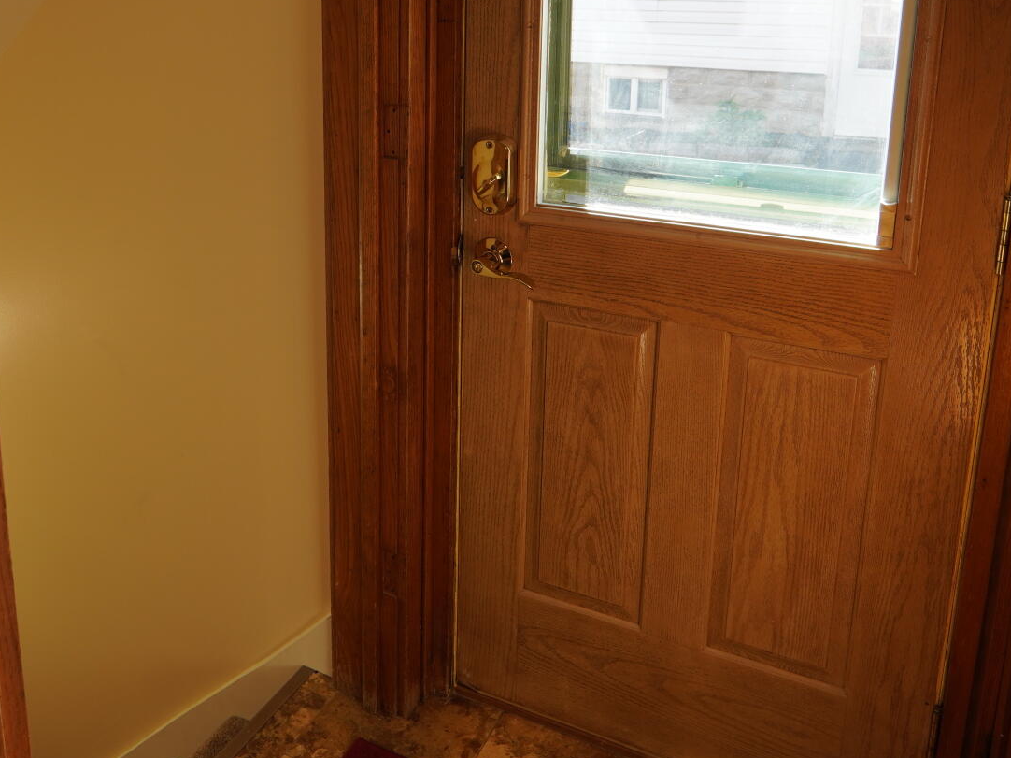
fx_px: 934
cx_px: 398
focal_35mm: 32
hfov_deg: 56.3
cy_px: 175
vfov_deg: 42.6
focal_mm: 12
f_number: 4
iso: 100
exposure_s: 1/60
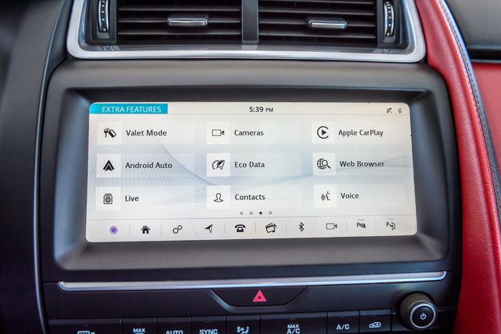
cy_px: 167
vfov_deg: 43.2
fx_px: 421
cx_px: 250
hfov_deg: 61.5
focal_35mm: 30
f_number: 4
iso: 400
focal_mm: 29
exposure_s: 1/200
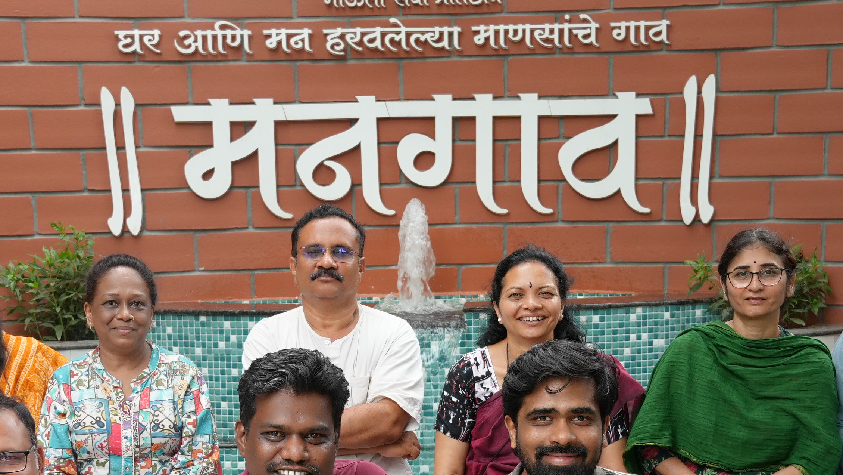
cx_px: 432
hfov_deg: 32.8
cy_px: 435
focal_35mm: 64
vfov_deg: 18.5
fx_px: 1431
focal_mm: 21
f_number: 4
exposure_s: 1/200
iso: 200
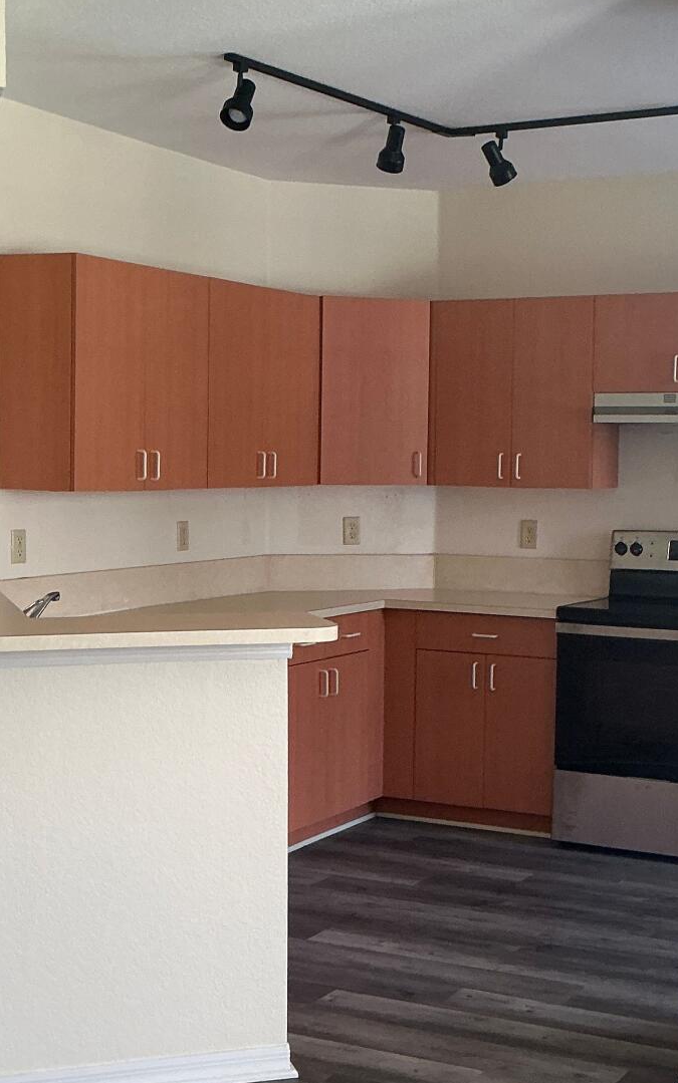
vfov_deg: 36.9
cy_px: 544
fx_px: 1625
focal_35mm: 55
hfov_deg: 23.5
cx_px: 414
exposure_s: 1/60
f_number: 1.8
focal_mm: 3
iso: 64
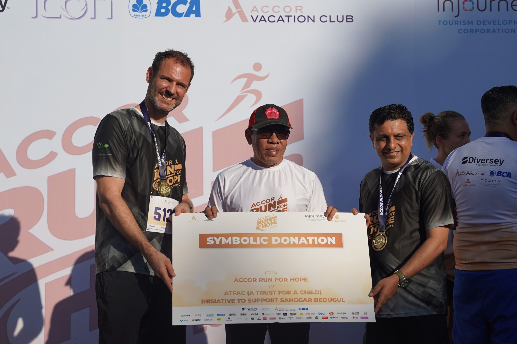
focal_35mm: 95
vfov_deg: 14.4
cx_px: 258
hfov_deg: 21.5
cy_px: 172
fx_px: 1364
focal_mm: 63.4
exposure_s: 1/2000
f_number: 4.5
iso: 100
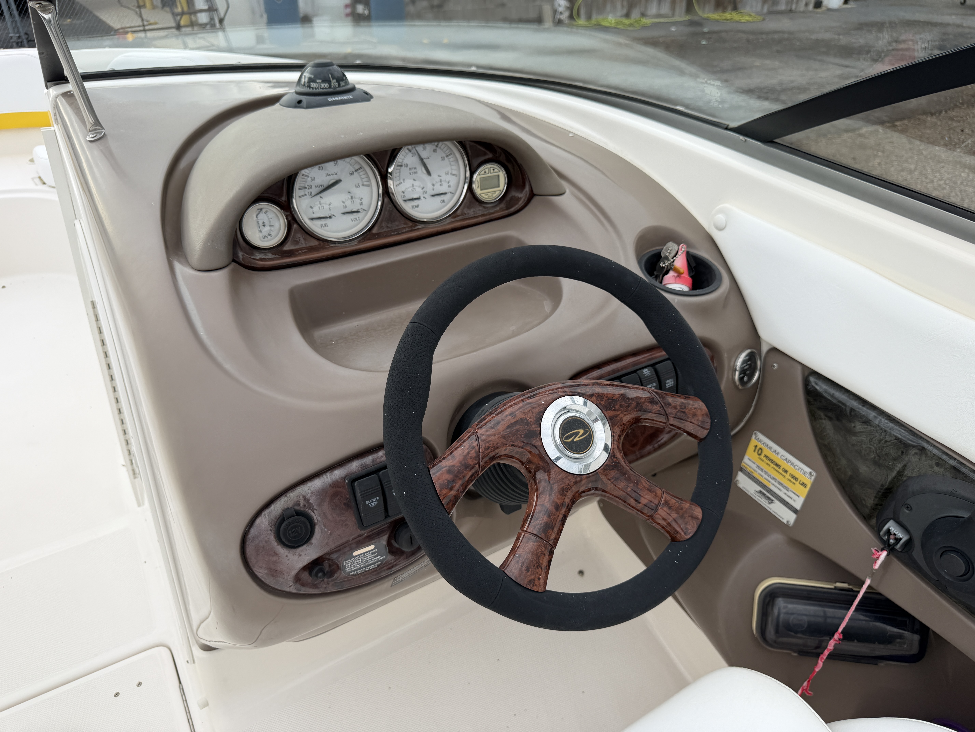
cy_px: 366
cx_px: 488
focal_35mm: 24
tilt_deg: -31.4
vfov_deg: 56.8
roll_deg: -1.0
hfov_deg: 71.6
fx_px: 676
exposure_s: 1/1192
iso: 80
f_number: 1.78
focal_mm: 6.76
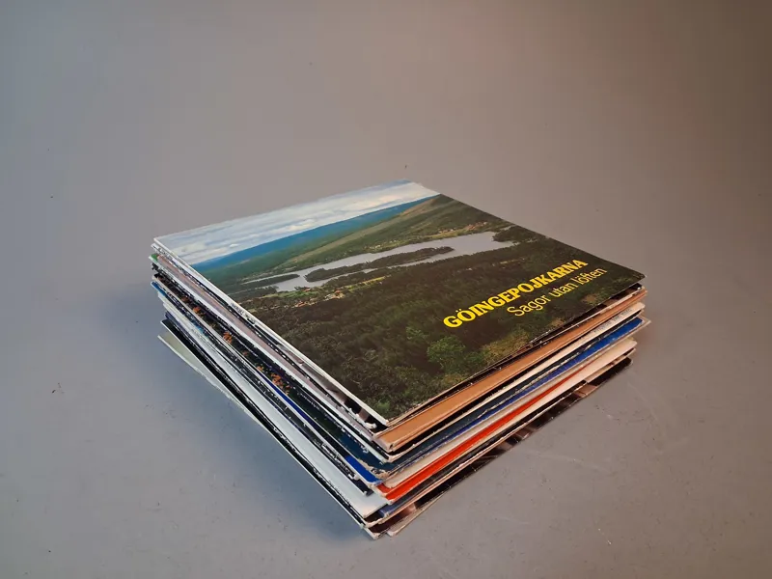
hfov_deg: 65.3
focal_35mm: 27
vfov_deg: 51.4
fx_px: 602
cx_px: 386
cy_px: 290
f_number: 1.8
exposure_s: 1/50
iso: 320
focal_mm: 4
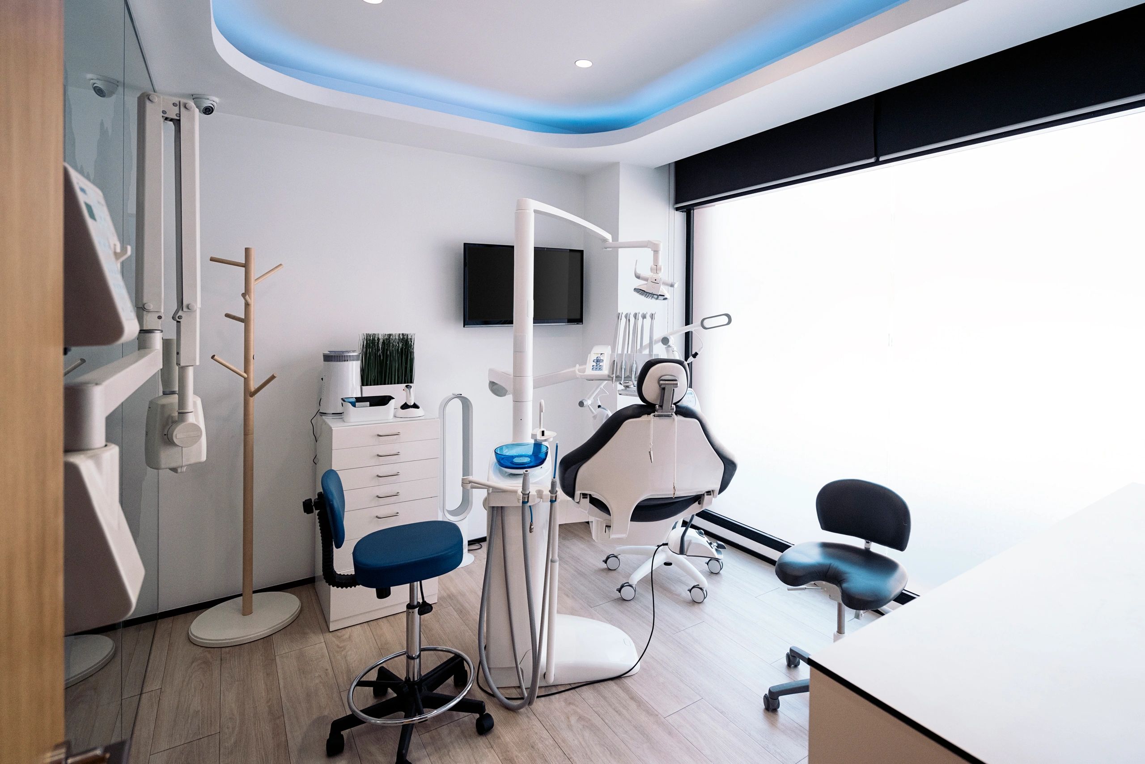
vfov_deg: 73.8
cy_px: 382
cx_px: 572
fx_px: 509
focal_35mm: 16
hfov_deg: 96.7
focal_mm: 16
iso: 1250
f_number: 4
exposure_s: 1/500
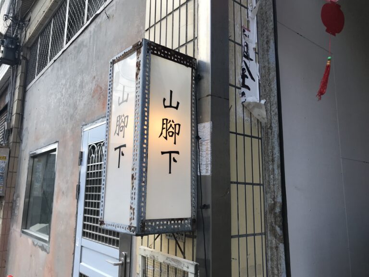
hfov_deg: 63.4
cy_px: 138
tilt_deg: +11.4
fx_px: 298
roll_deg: -1.4
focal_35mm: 28
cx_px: 184
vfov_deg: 49.7
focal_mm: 3.99
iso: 20
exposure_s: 1/840
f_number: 1.8
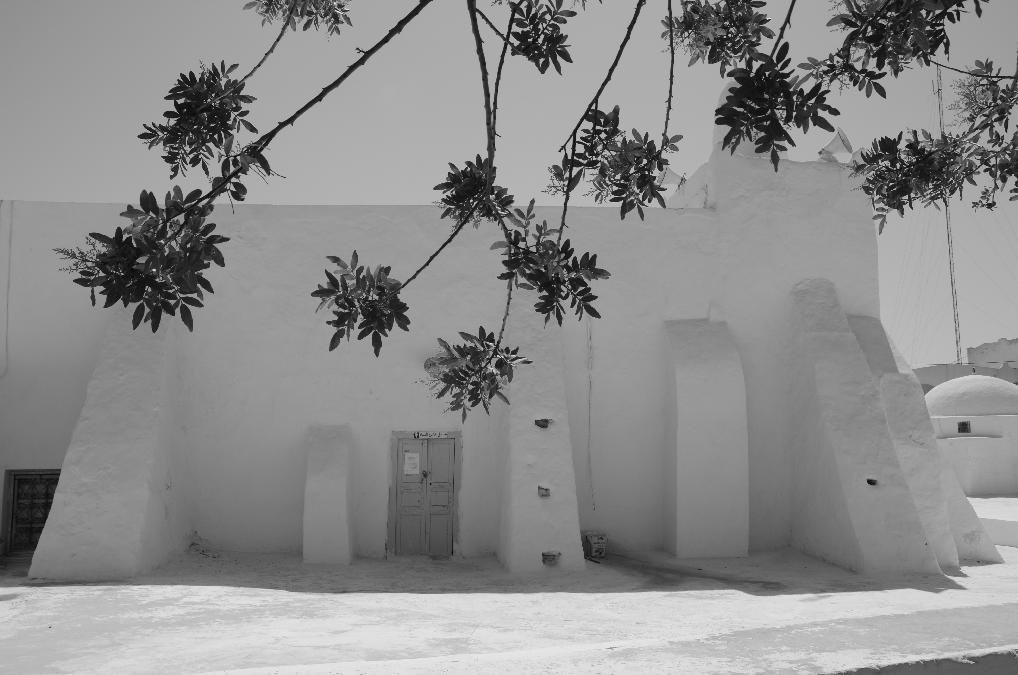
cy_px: 338
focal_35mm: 32
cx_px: 509
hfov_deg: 59.6
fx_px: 889
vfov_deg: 41.5
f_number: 9
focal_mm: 21
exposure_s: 1/320
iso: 100
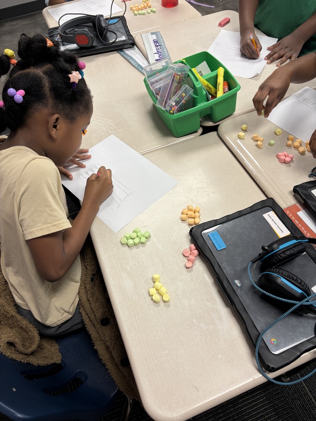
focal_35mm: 26
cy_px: 210
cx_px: 158
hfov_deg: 53.1
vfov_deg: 67.3
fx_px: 316
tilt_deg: -53.6
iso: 80
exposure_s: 1/60
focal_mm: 5.96
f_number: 1.6
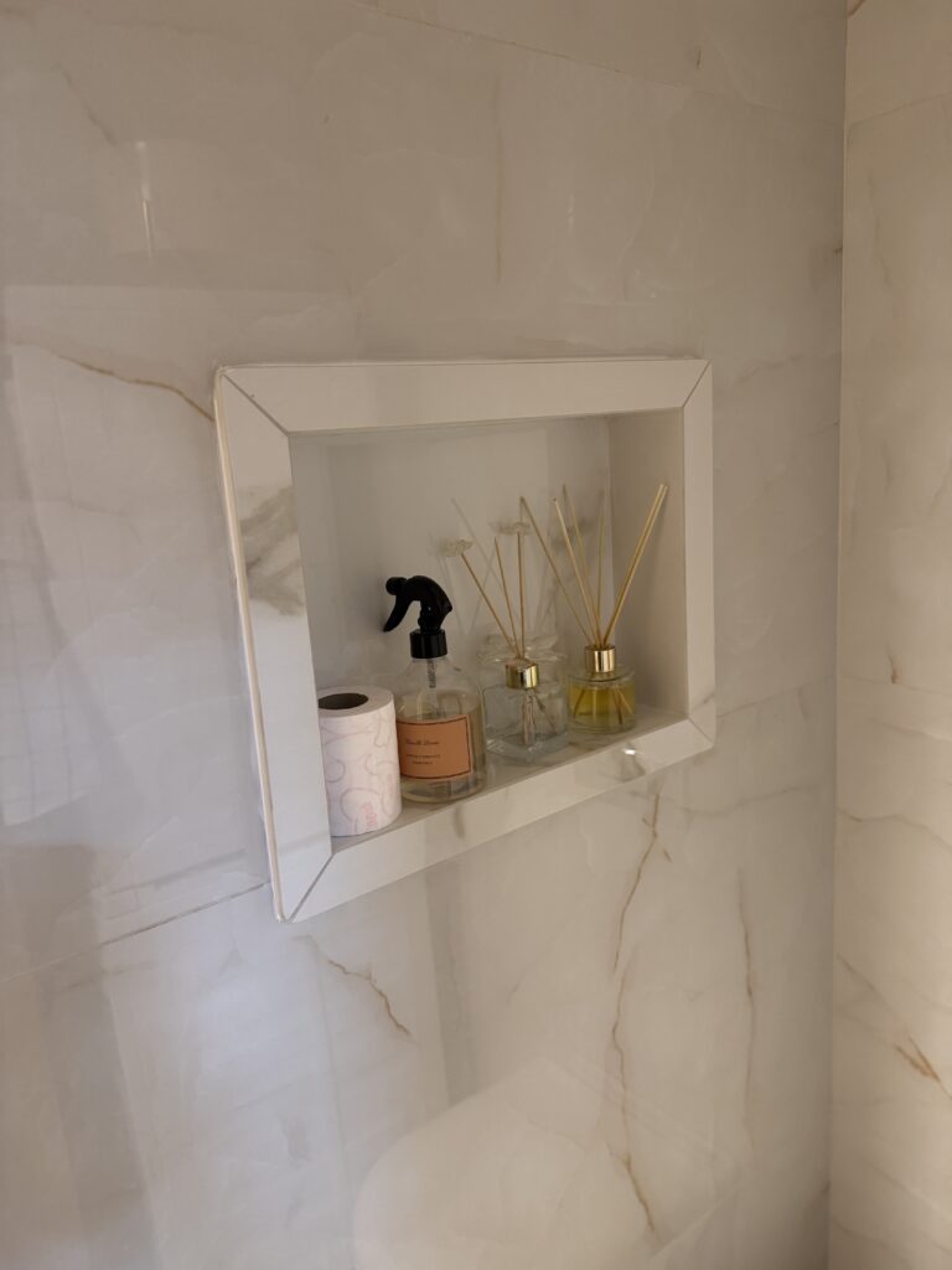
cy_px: 635
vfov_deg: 71.6
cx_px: 476
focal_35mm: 24
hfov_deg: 56.8
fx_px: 880
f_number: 1.78
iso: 320
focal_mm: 6.76
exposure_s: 1/50
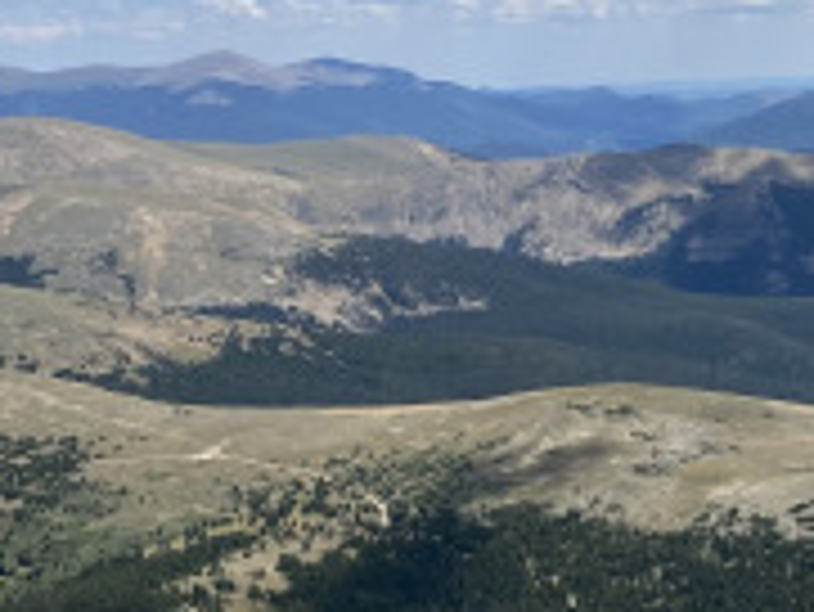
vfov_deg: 15.5
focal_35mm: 92
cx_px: 1048
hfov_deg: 19.7
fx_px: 2165
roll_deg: +0.8
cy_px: 742
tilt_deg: -18.2
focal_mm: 4.25
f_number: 1.8
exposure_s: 1/3846
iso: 32
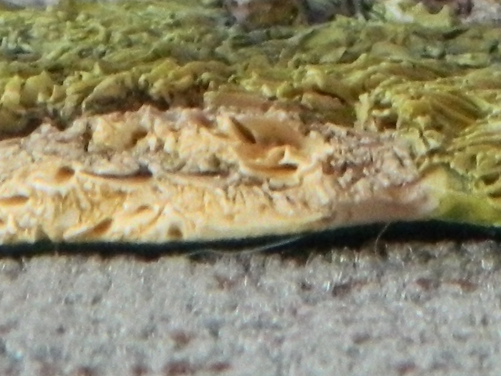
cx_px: 612
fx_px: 6443
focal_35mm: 445
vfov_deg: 3.3
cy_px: -595
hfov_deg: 4.4
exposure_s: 1/25
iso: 400
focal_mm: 15.1
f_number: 4.2
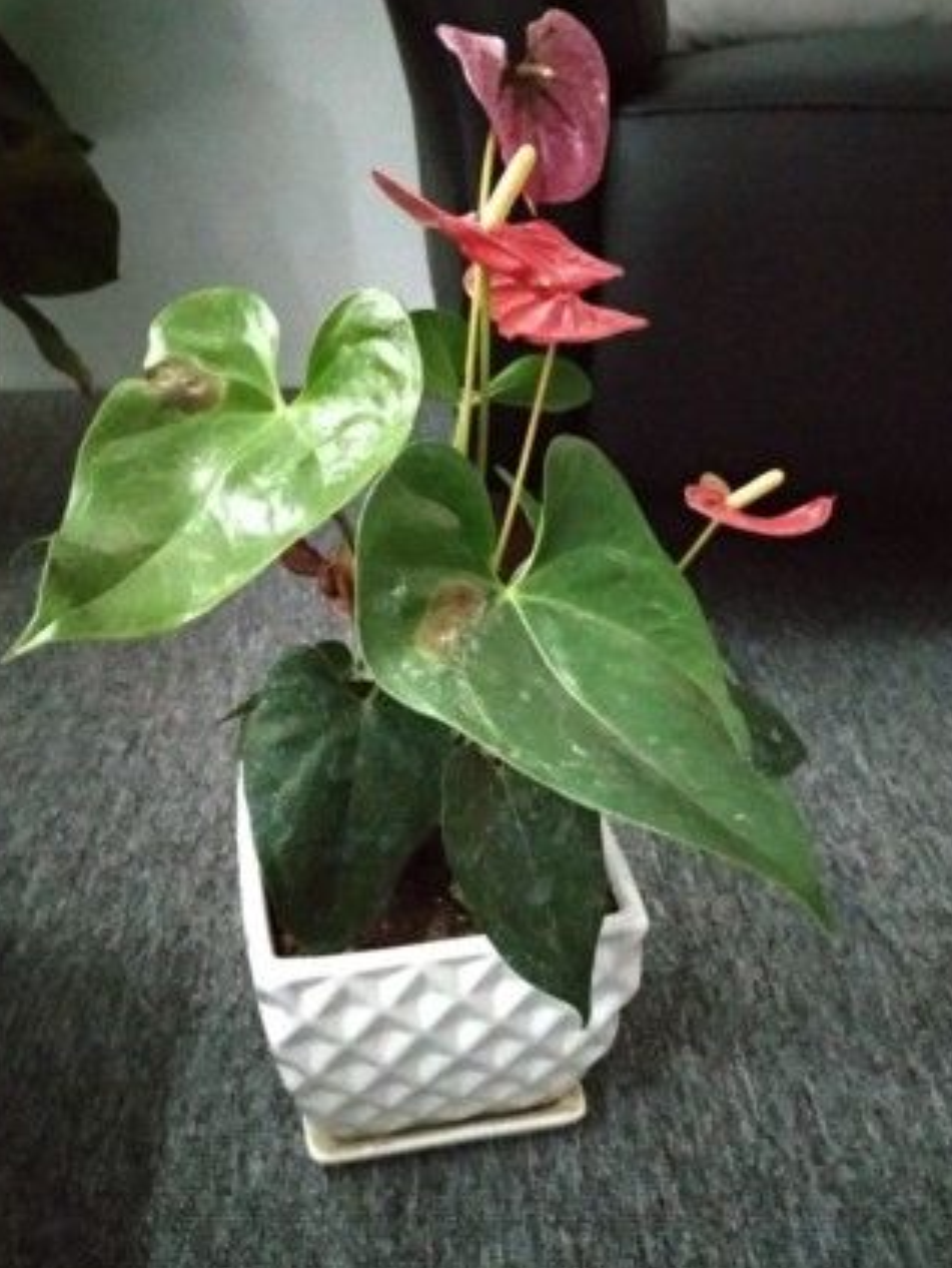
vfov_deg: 69.3
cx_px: 450
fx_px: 916
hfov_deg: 54.9
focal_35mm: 25
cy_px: 616
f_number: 2.2
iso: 6400
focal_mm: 3.81
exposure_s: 1/17
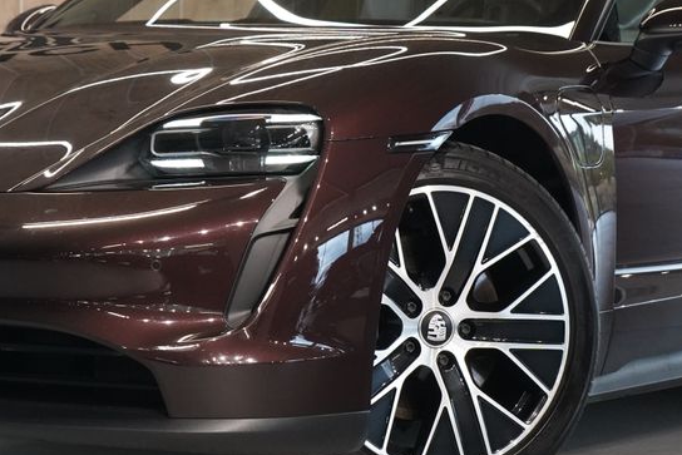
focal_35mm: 128
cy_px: 157
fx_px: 2425
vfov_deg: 10.7
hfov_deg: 15.9
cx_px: 138
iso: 6400
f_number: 5.6
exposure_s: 1/160
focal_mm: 68
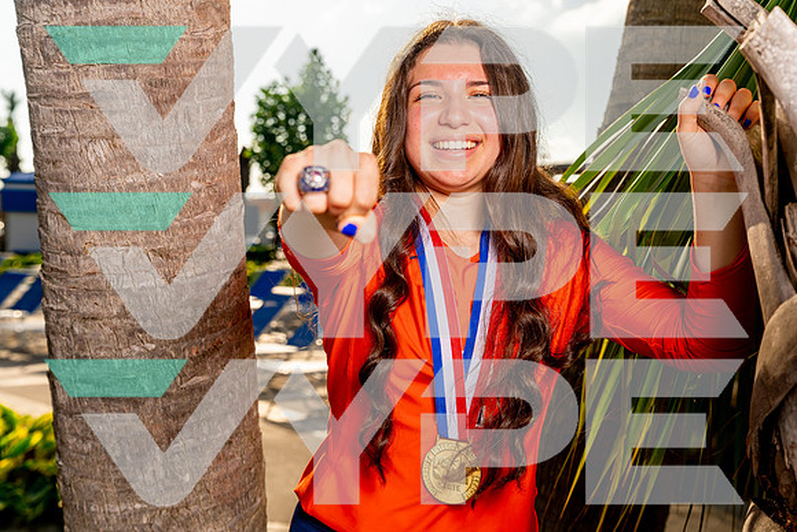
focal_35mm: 50
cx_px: 398
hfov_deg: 39.6
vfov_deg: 27.0
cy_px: 266
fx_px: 1107
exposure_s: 1/800
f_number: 5.6
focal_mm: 50
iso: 100
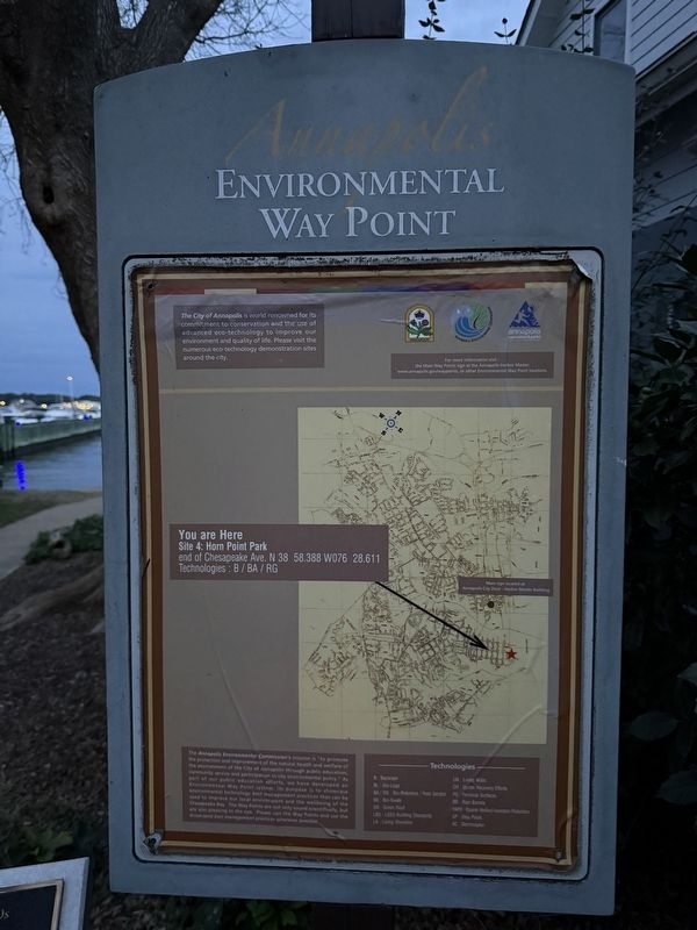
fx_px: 644
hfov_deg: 56.8
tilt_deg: -2.5
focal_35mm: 24
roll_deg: -0.9
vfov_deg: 71.6
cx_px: 348
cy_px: 465
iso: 1250
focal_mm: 6.76
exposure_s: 1/30
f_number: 1.78
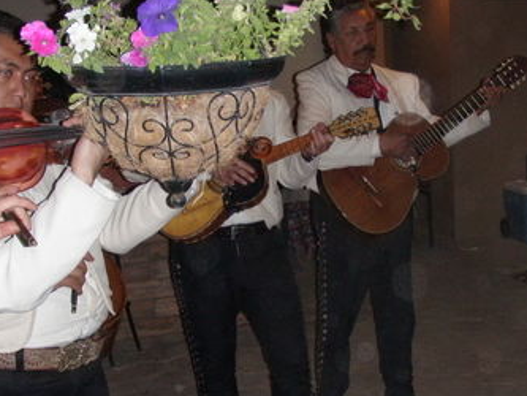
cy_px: 209
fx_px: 1112
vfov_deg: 20.2
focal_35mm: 73
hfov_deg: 26.6
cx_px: 323
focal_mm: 6.7
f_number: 3.5
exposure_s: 1/30
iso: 250
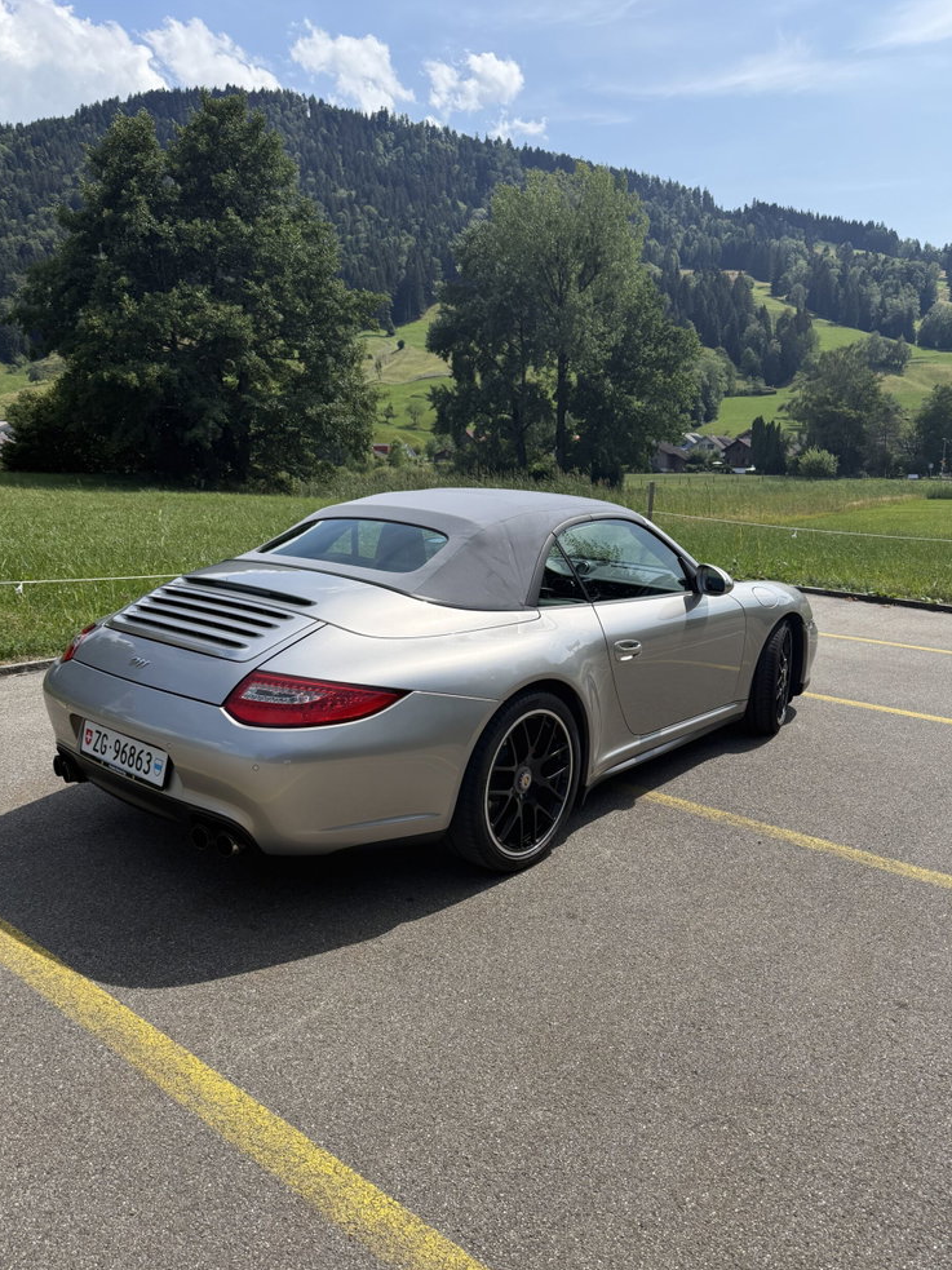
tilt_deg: -10.5
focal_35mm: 25
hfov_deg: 54.9
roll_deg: -1.5
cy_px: 660
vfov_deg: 69.4
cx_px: 466
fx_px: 917
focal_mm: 6.76
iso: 100
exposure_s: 1/5319
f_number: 1.78
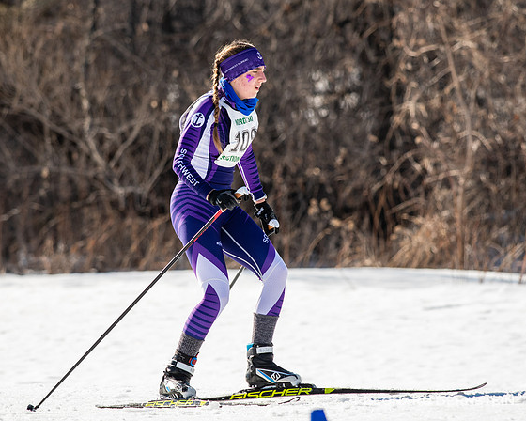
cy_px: 210
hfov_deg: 3.8
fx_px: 7955
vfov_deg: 3.0
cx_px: 231
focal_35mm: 511
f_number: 5.6
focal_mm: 300
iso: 400
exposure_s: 1/2000
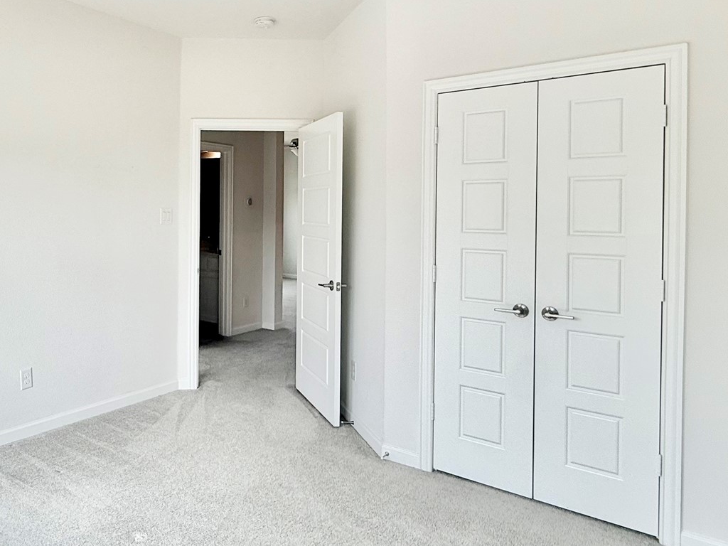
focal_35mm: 28
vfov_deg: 49.4
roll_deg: -1.0
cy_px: 213
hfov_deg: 59.1
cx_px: 159
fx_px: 589
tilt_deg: +1.1
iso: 50
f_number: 2.2
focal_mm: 2.22
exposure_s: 1/182
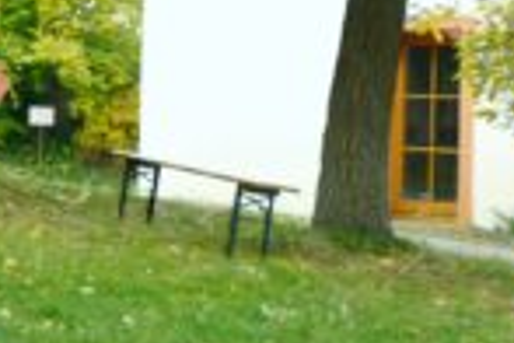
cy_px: 21
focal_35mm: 137
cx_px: -399
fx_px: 1956
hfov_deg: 13.5
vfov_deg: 10.0
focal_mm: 10.6
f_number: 3
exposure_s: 1/125
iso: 125
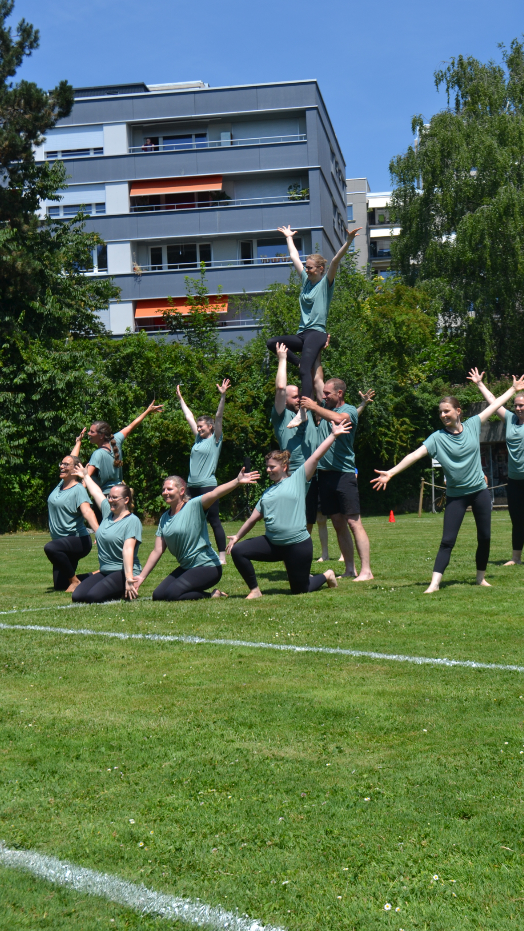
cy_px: 419
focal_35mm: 52
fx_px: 1284
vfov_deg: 39.8
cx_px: 329
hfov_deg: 23.0
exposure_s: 1/250
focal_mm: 30
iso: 100
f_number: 8
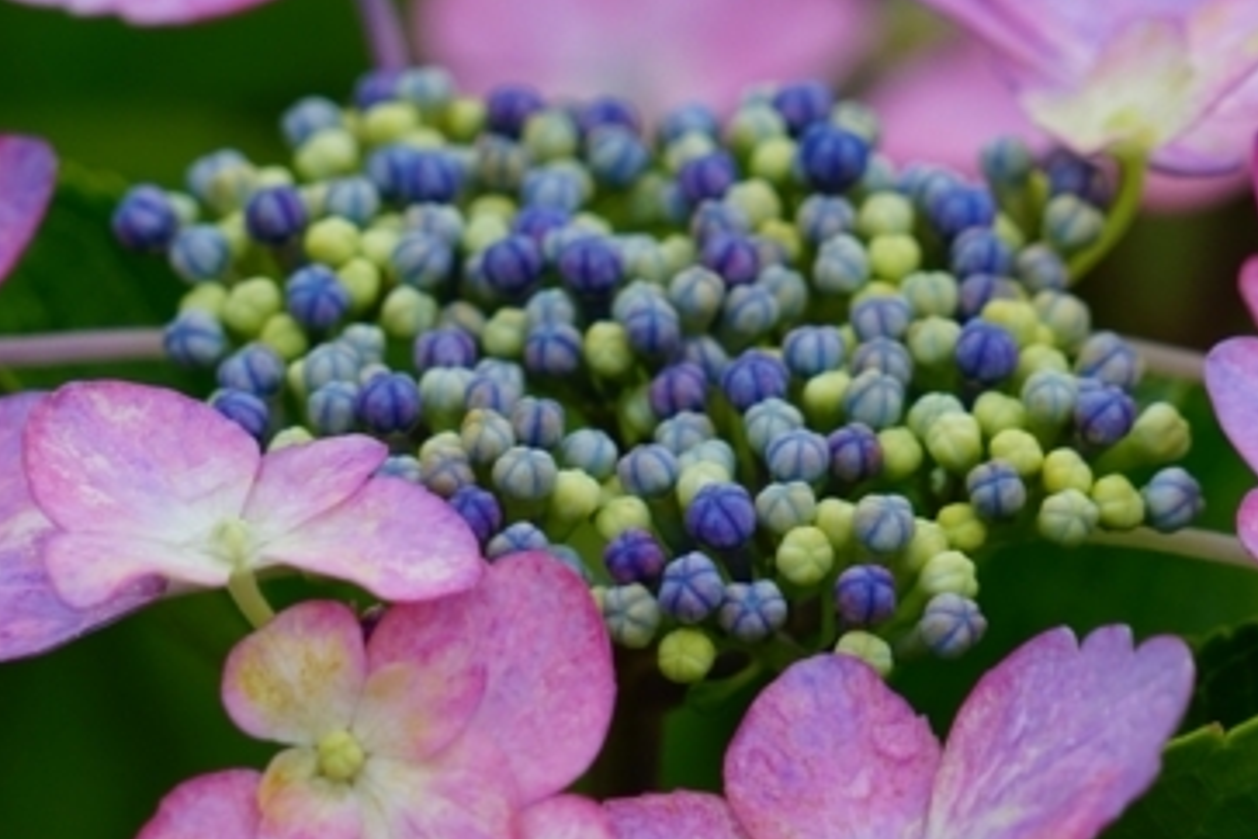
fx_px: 18484
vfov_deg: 2.6
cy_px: 326
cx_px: 700
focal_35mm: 529
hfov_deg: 3.9
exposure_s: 1/250
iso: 640
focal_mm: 240
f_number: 9.5
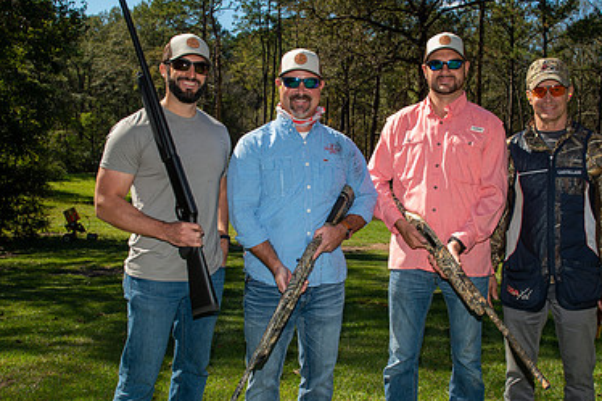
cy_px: 234
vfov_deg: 29.8
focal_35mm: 45
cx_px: 340
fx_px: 752
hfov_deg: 43.5
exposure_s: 1/160
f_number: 10
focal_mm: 29
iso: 125
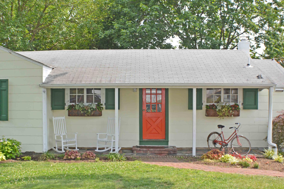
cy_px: 109
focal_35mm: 58
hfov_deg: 34.4
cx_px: 118
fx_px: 457
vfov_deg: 23.3
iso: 100
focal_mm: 26
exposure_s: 1/200
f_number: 4.2
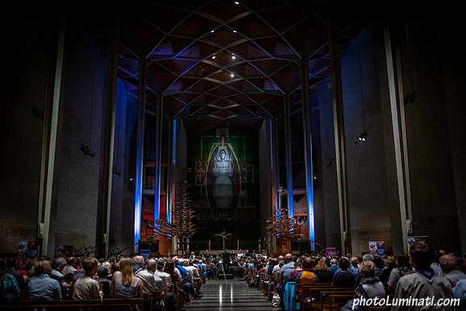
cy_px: 156
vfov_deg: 36.2
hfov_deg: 52.3
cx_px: 233
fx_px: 475
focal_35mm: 37
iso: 3200
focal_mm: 36
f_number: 2.8
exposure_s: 1/250
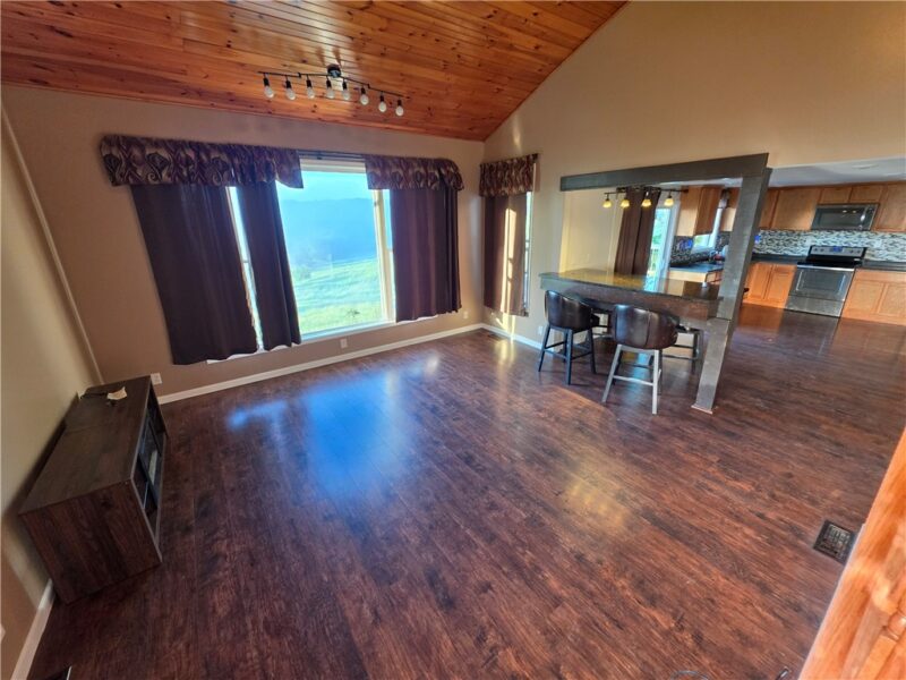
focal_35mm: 13
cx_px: 453
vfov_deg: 89.9
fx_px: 340
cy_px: 340
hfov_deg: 106.2
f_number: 1.9
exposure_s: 1/60
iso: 200
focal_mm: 2.2
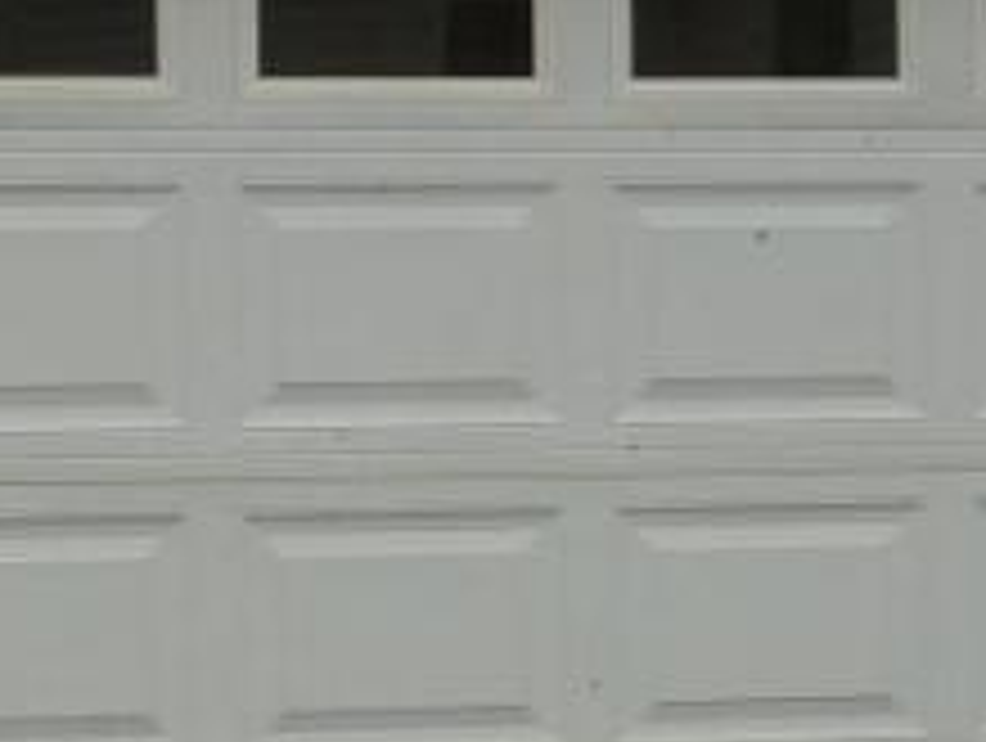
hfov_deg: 10.8
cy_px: 562
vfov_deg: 8.2
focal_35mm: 182
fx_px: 5193
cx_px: 171
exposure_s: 1/200
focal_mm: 6.9
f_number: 3.7
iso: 80
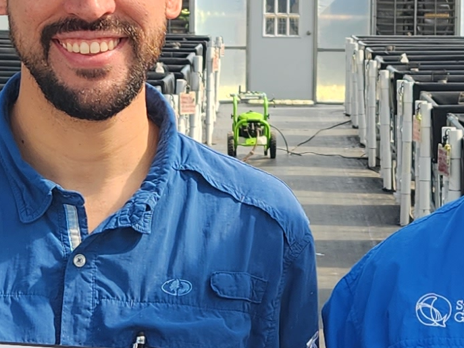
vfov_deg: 11.0
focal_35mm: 134
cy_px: 78
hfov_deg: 14.7
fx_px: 1796
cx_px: 300
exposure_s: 1/180
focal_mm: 5.4
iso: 20
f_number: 1.8
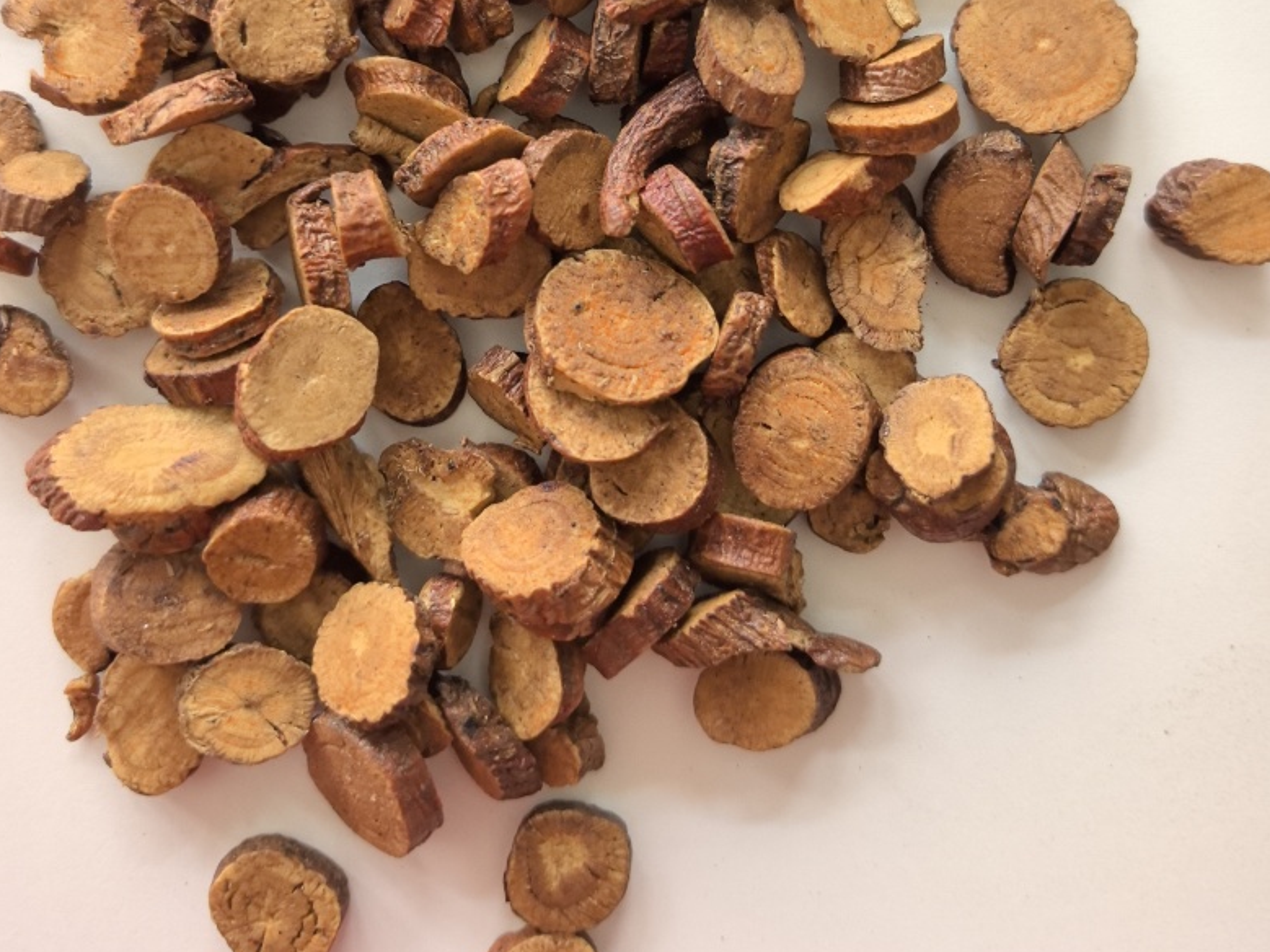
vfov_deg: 37.0
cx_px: 644
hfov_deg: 50.1
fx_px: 1357
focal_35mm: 37
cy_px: 162
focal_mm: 6.98
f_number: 2
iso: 200
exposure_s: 1/50
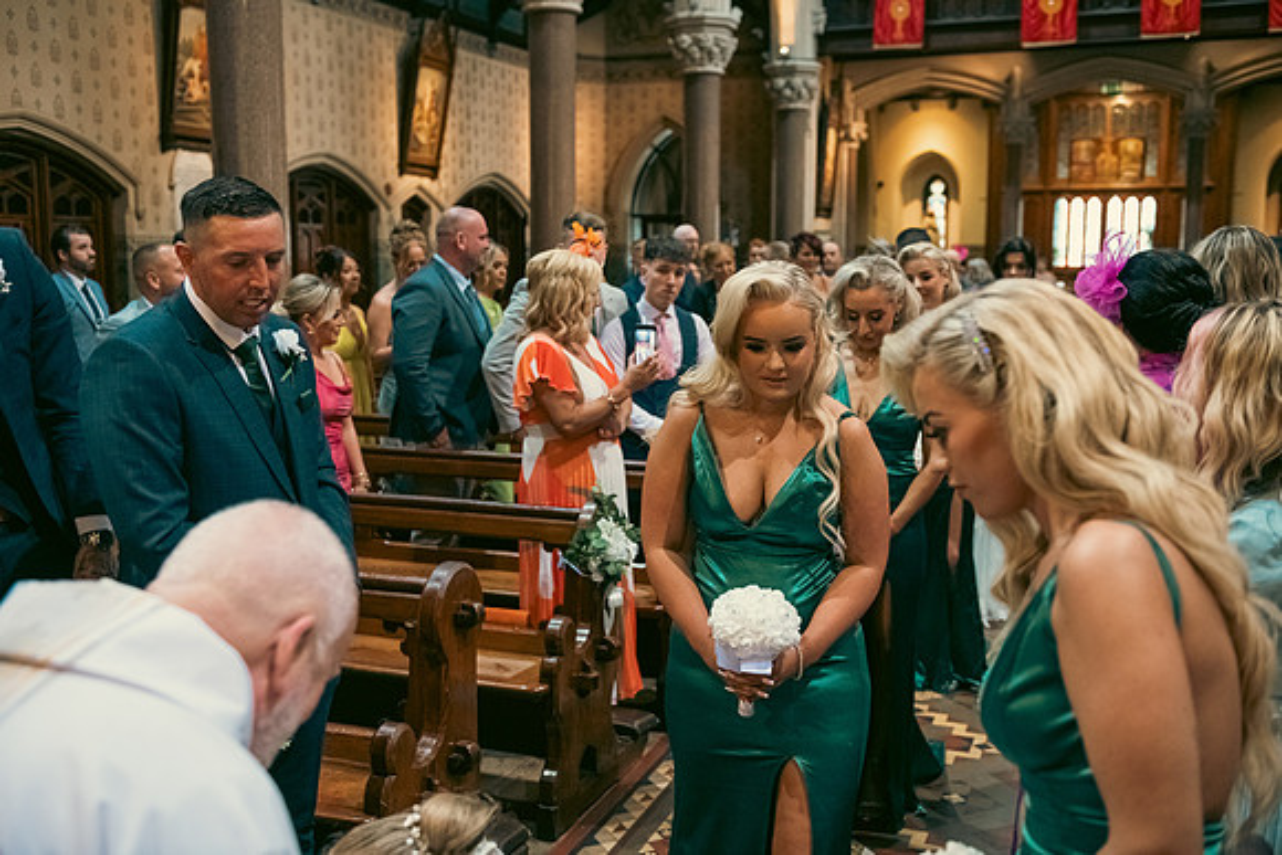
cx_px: 641
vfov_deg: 35.1
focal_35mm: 38
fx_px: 1353
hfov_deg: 50.7
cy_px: 428
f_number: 3.5
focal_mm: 38
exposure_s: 1/160
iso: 1600
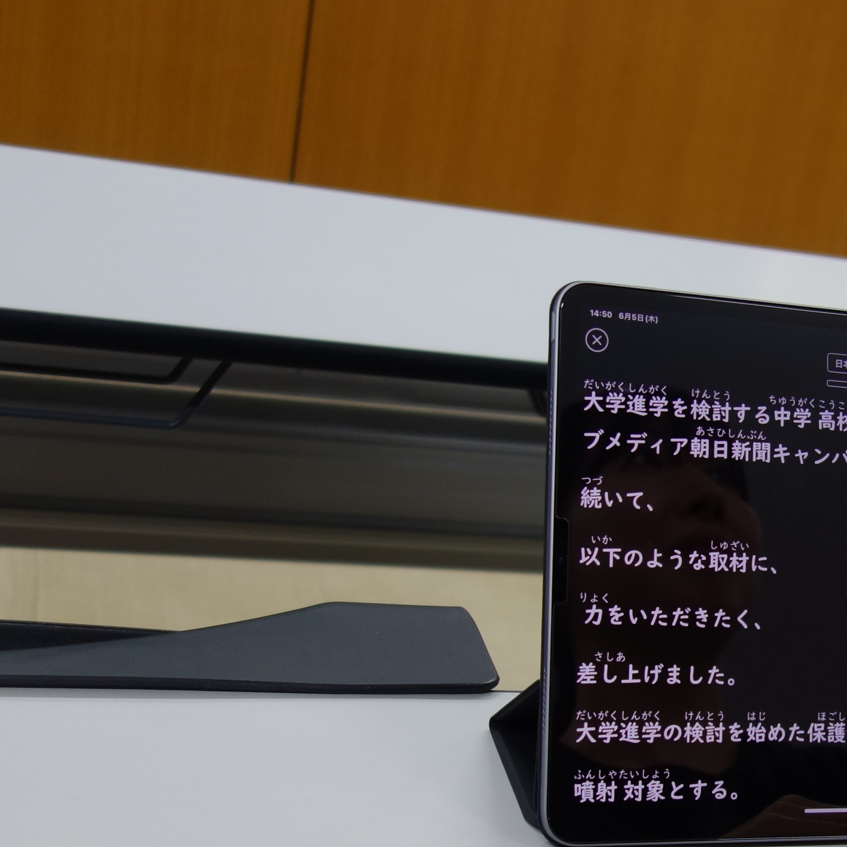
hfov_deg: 25.3
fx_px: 1799
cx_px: 837
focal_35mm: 65
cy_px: 564
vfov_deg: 26.3
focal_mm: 10.4
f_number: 1.8
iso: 125
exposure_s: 1/60
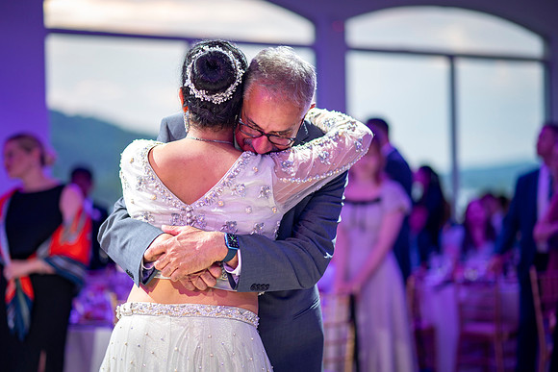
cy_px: 185
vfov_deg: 15.5
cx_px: 281
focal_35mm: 88
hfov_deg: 23.1
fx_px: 1364
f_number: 2
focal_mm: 85
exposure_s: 1/100
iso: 500
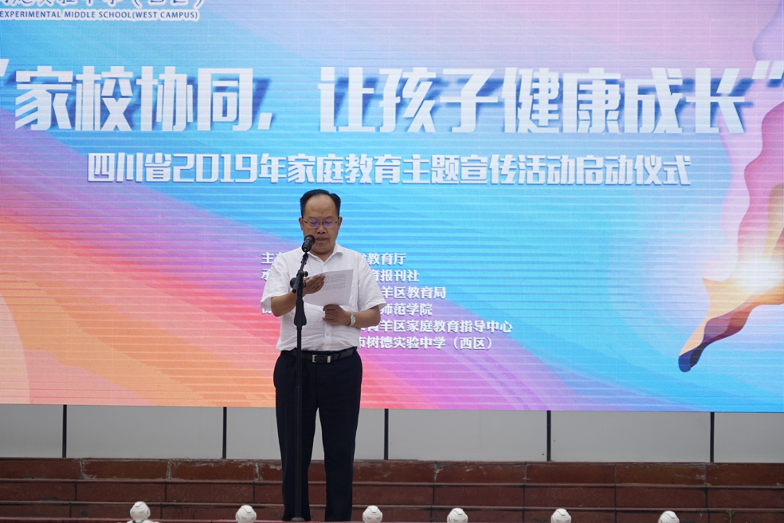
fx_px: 2787
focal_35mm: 128
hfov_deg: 16.0
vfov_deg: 10.7
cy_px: 262
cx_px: 392
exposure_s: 1/200
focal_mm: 128
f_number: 6.3
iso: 160
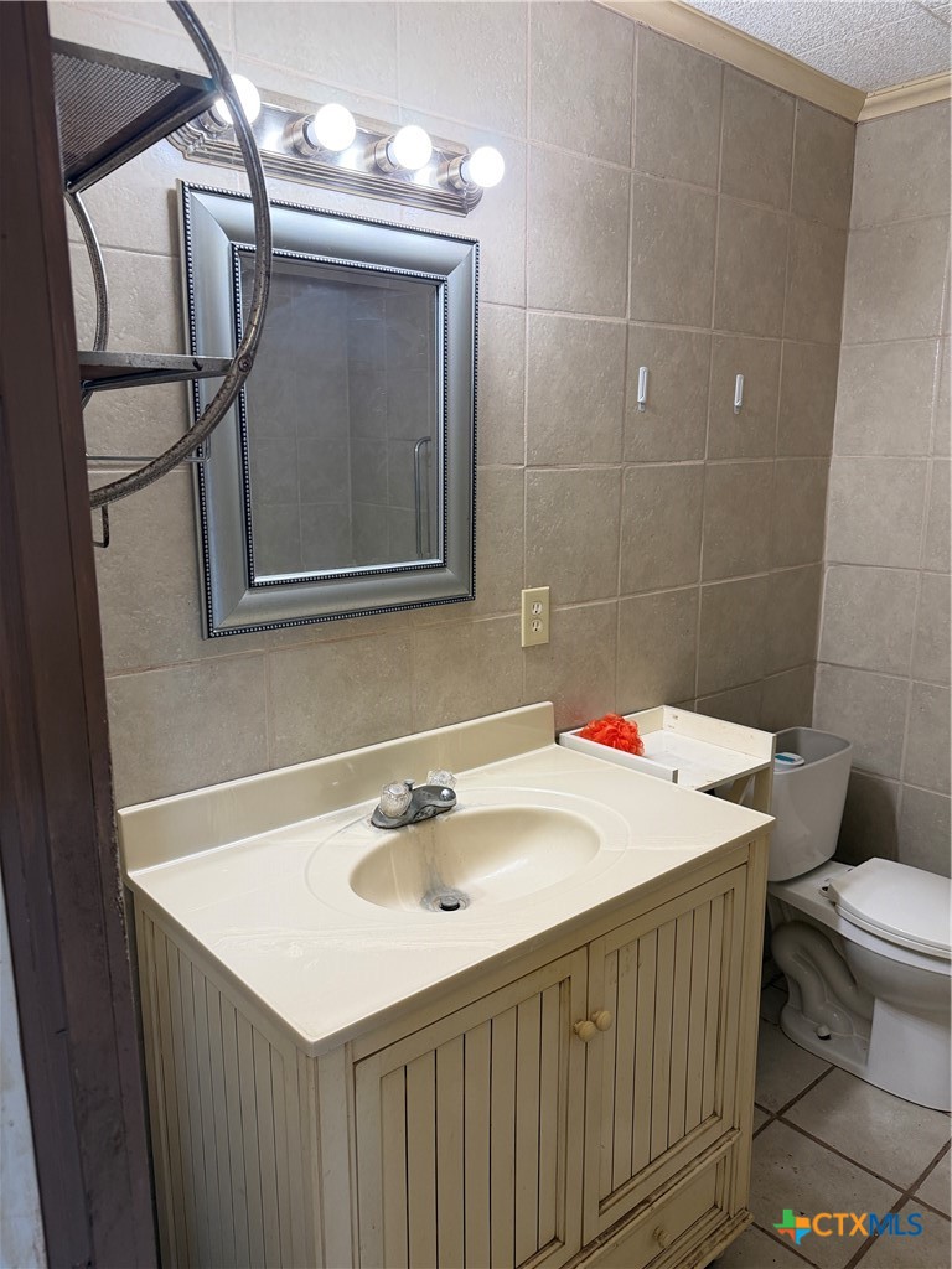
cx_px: 476
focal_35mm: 24
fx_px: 880
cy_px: 634
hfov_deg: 56.8
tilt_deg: -12.3
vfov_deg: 71.6
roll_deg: -0.8
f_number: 1.78
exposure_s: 1/120
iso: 160
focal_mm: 6.76
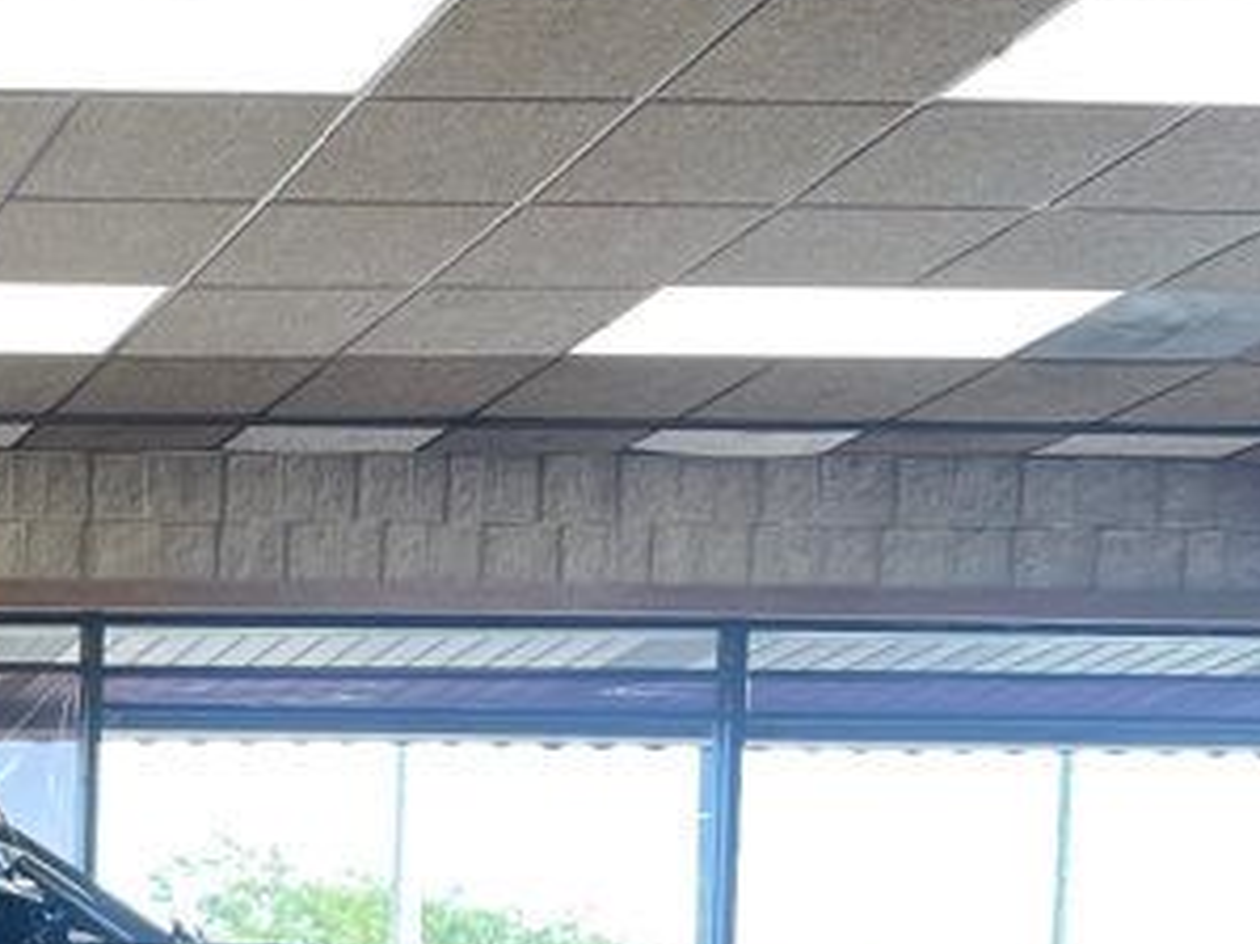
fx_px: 3238
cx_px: -805
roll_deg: -0.5
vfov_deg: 15.0
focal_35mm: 89
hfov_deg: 18.6
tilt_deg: -2.3
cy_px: 1551
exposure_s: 1/120
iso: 64
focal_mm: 4.2
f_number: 1.6
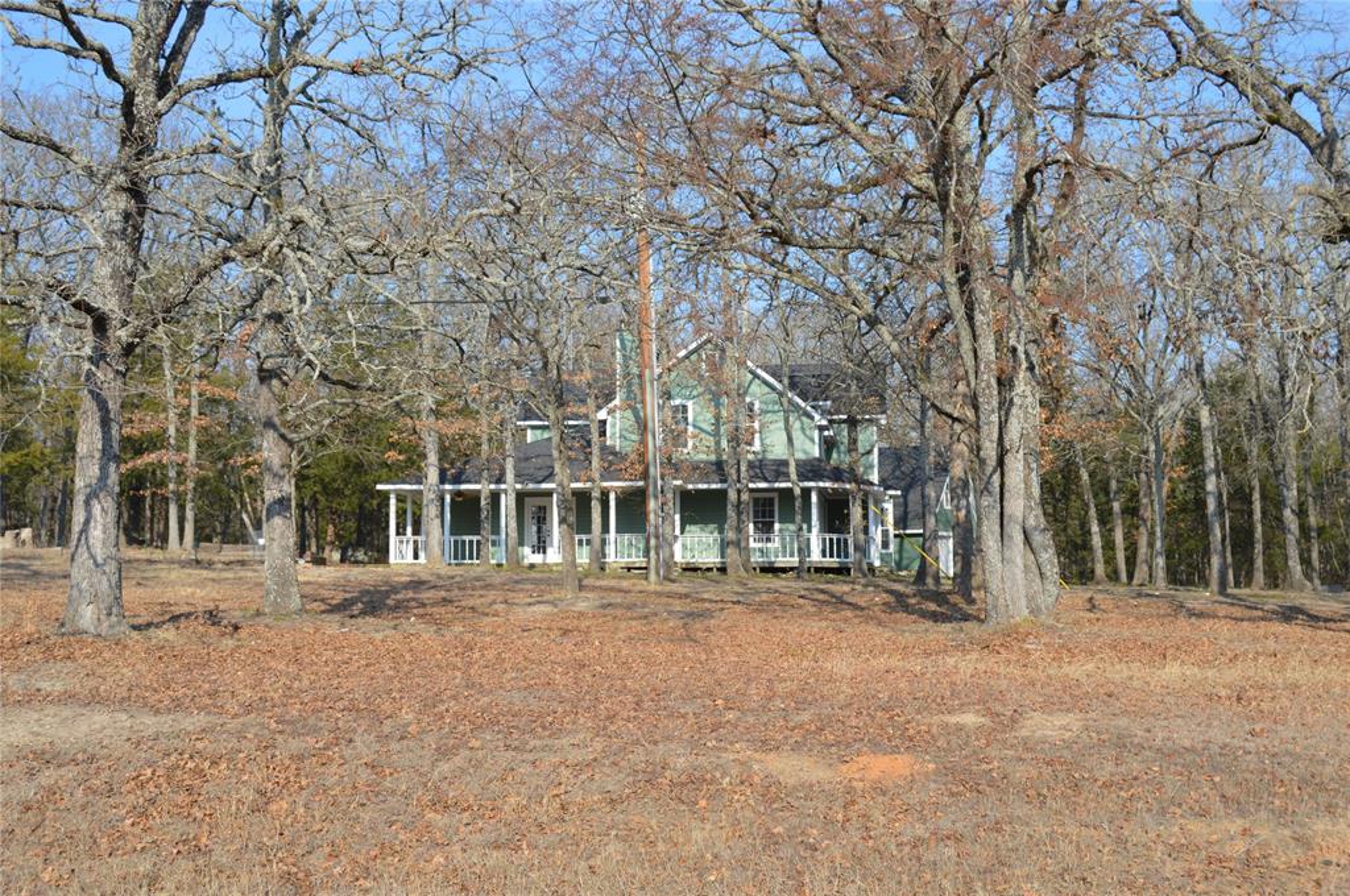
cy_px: 448
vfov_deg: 34.1
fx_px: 1461
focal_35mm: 39
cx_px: 675
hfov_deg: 49.6
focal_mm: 26
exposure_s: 1/200
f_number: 7.1
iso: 100
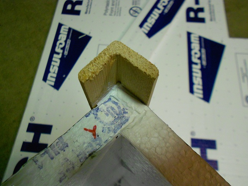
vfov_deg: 48.2
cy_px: 93
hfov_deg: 61.7
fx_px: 208
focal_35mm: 29
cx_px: 124
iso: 400
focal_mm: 5.1
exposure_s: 1/13
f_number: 3.4
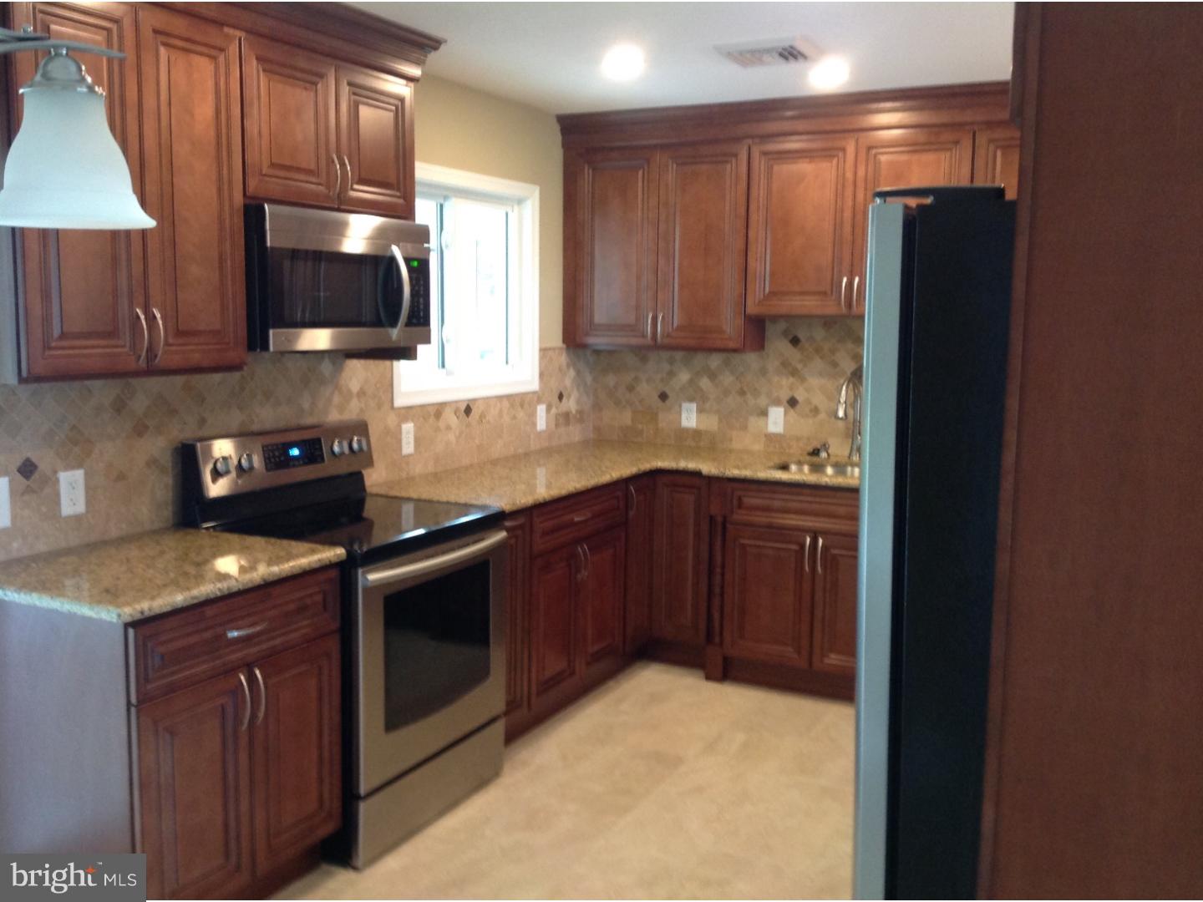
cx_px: 602
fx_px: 1216
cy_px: 451
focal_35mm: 35
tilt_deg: -4.9
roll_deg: -1.3
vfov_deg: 40.7
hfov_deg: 52.6
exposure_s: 1/15
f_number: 2.4
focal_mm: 4.28
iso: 160
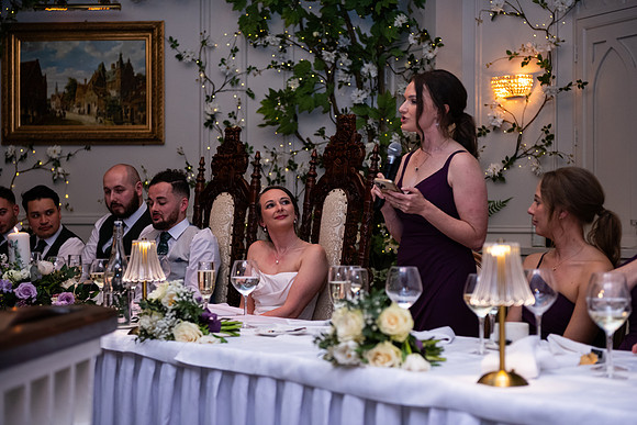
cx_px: 318
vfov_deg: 20.6
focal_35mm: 66
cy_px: 212
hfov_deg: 30.5
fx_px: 1168
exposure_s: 1/160
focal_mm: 66
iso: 1000
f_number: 3.5
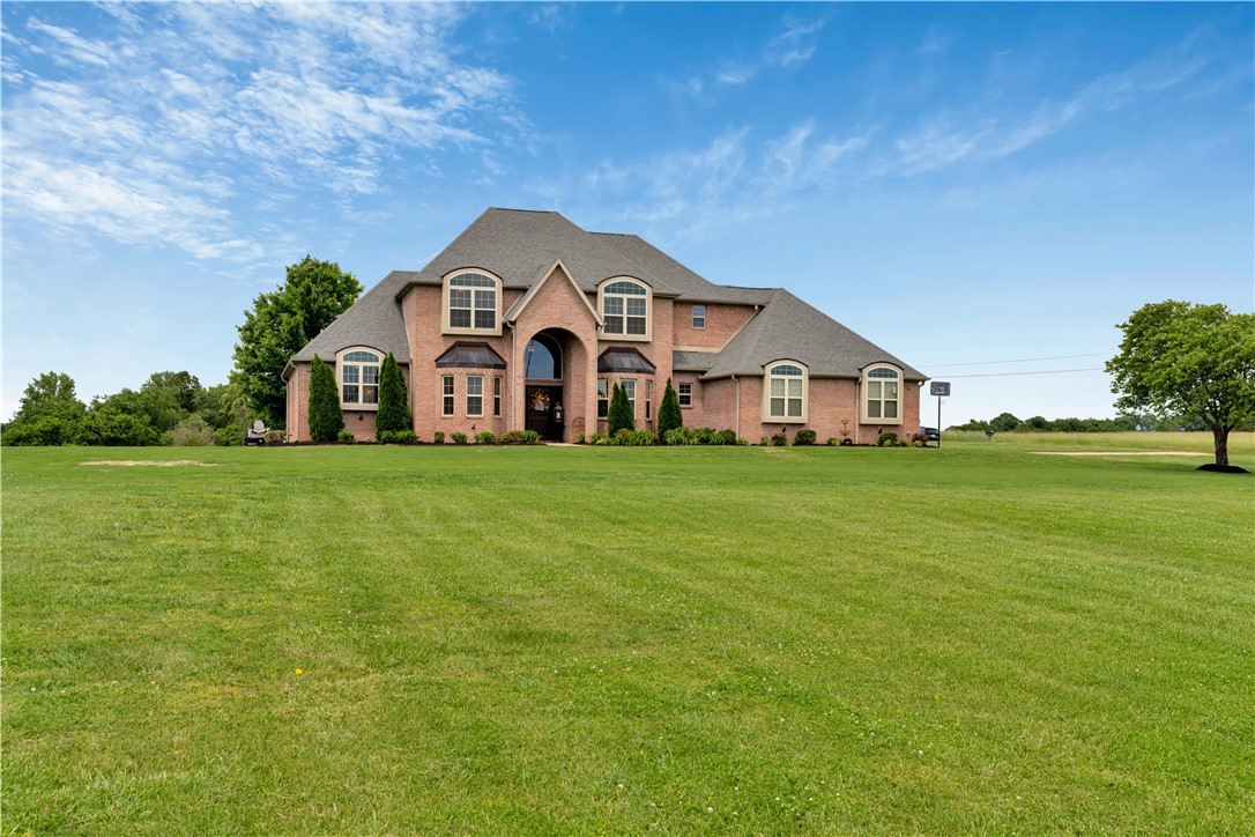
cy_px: 418
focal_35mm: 34
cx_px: 628
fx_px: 1185
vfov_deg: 38.9
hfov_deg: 55.8
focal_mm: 34
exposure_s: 1/160
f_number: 7.1
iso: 100
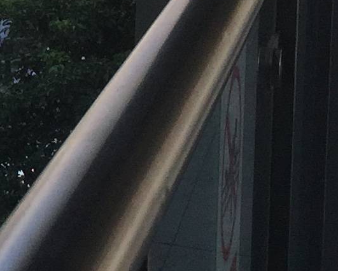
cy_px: -218
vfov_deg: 8.5
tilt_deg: -4.3
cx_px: -327
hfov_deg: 10.3
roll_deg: -2.8
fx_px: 1741
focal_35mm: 174
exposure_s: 1/1068
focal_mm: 4.15
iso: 32
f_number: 2.2
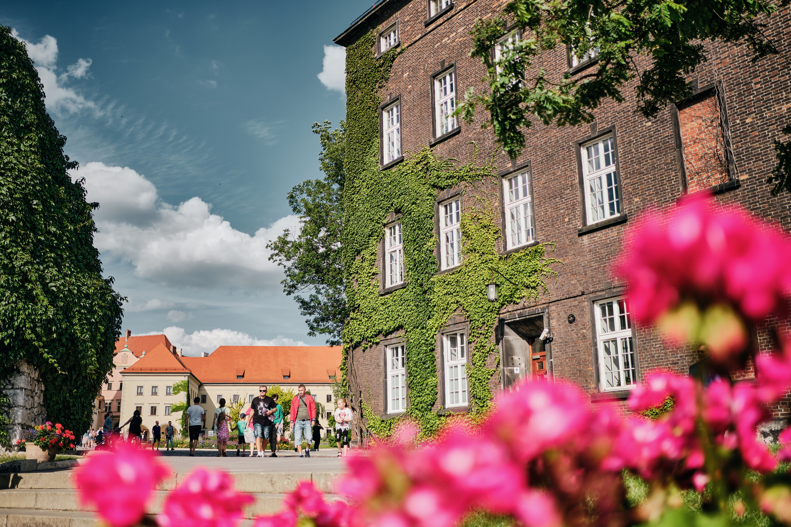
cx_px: 396
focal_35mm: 35
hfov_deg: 54.4
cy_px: 264
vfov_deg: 37.9
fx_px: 769
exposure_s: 1/4000
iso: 200
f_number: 2
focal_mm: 23
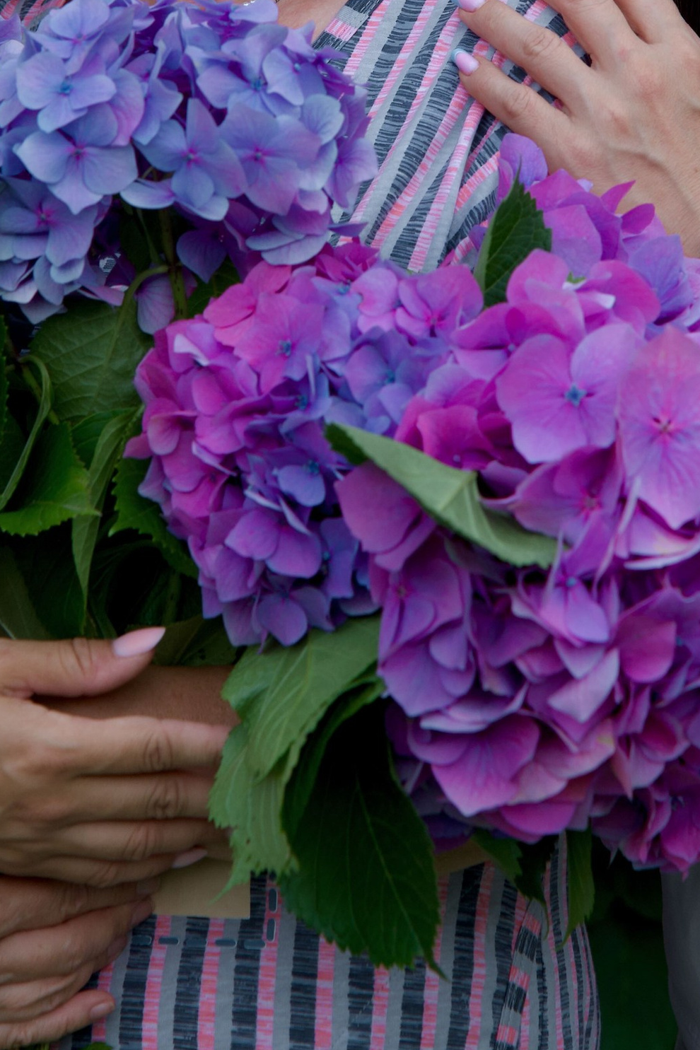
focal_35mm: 194
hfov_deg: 7.1
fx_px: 5658
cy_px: 101
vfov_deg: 10.5
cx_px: 286
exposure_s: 1/320
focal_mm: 75
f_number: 5
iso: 200
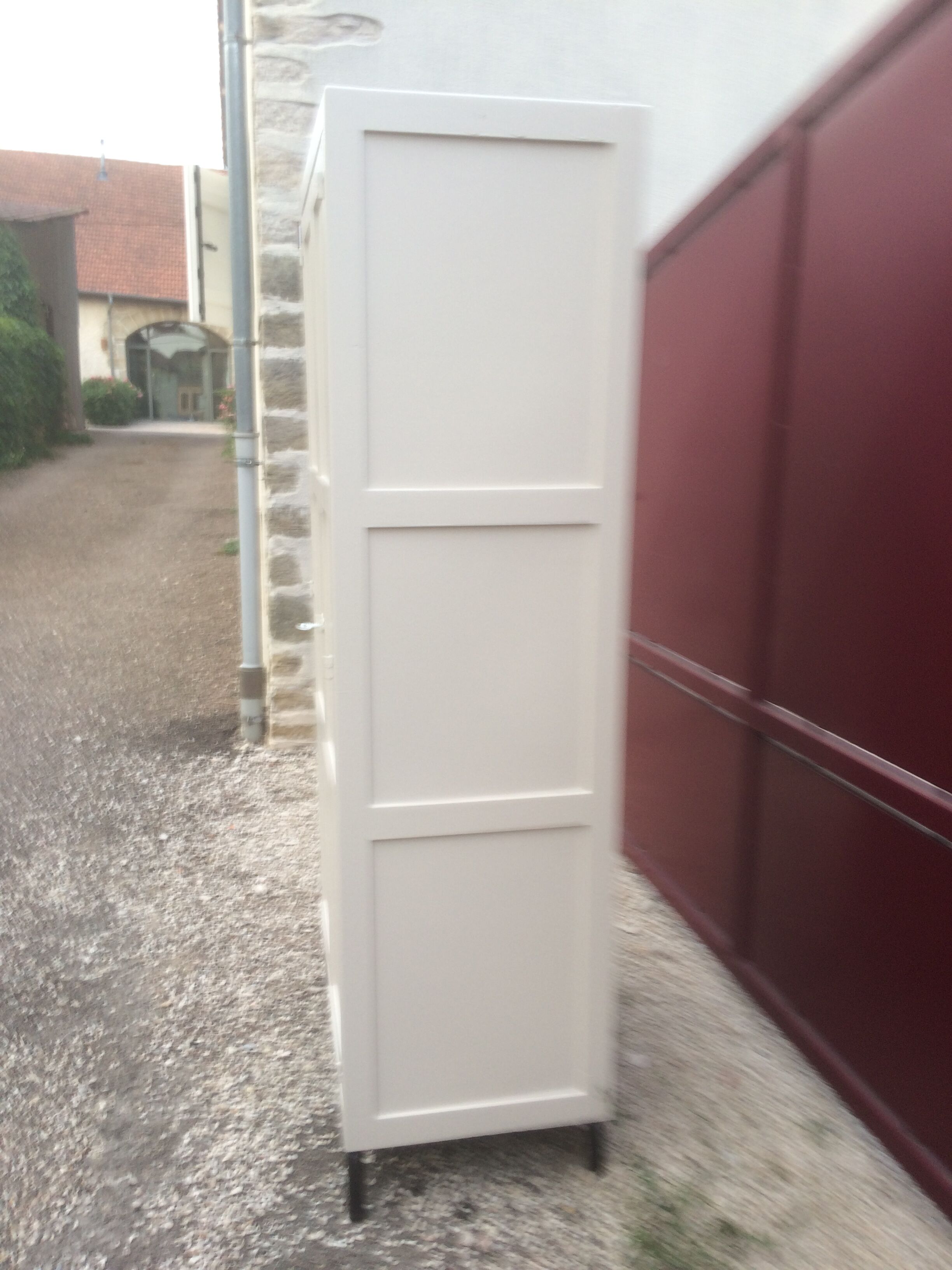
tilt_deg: -11.1
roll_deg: -1.2
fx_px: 1063
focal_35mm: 29
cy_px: 635
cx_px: 476
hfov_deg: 48.2
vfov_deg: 61.7
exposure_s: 1/50
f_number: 2.2
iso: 40
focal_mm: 4.15
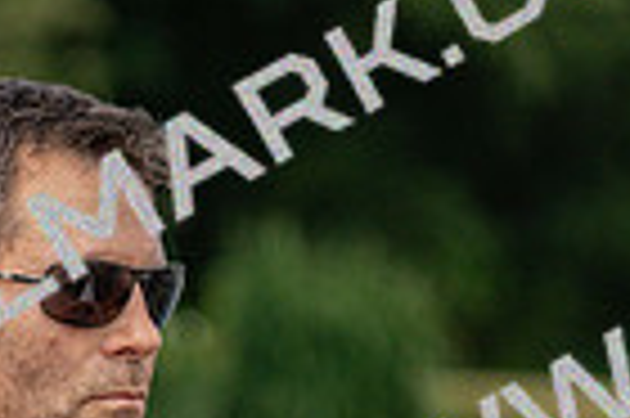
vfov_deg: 1.6
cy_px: 667
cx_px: -72
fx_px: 14525
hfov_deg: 2.5
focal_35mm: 831
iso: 400
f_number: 5.6
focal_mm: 200
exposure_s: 1/1600
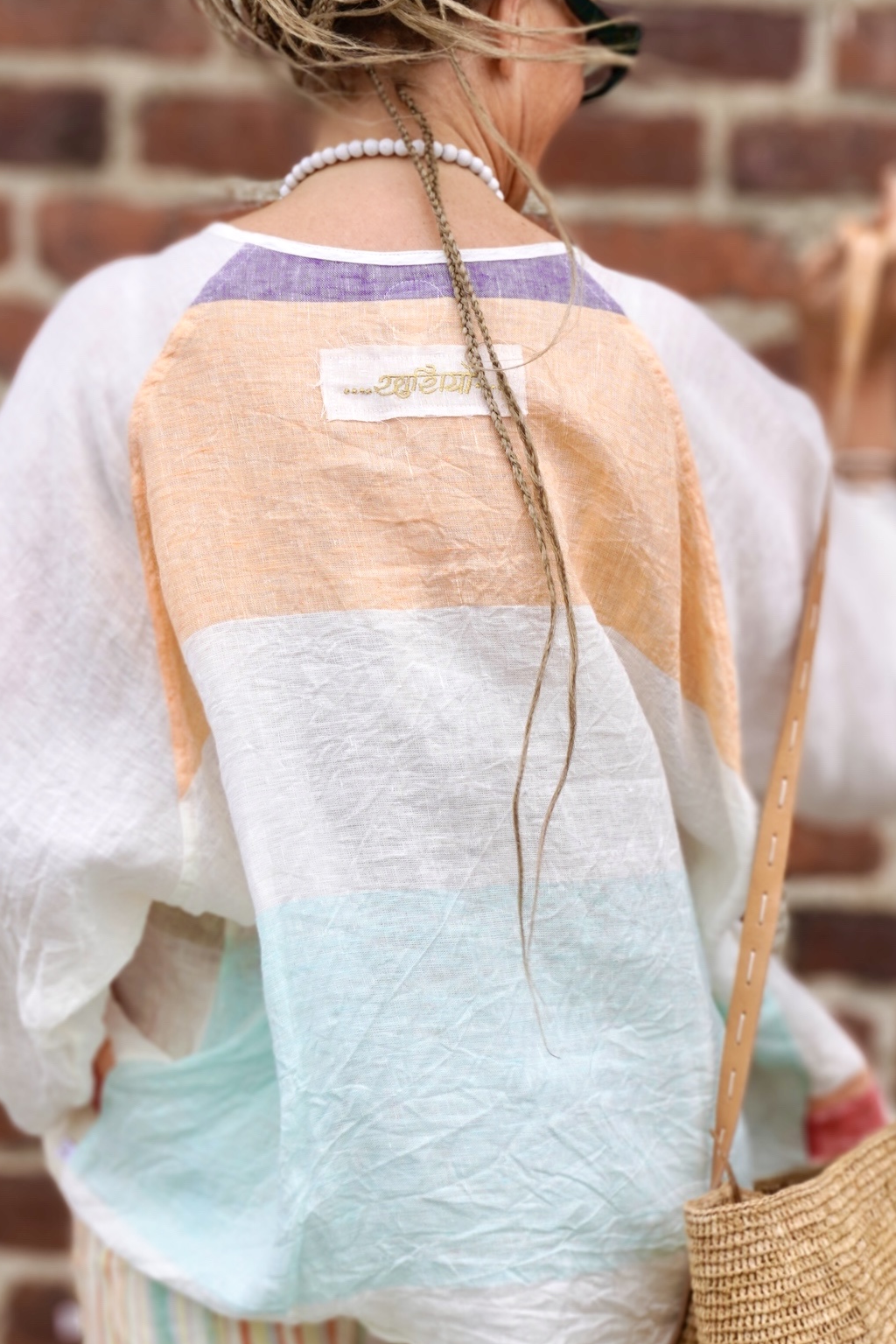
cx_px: 496
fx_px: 3546
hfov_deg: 14.4
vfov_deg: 21.5
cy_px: 739
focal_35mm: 95
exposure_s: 1/320
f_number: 5.6
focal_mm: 38
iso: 100
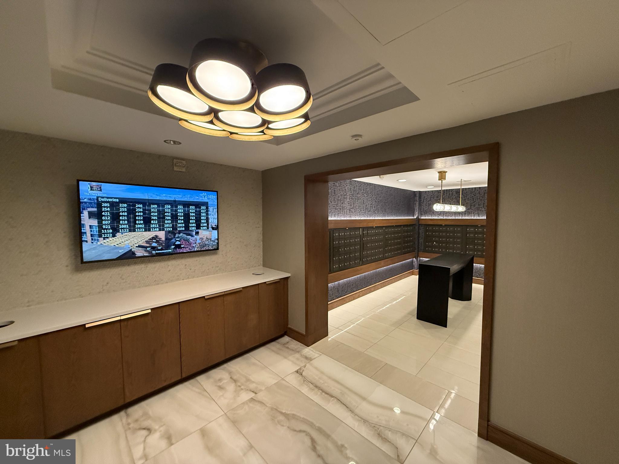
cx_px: 310
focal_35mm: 14
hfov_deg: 102.1
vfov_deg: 85.7
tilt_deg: -3.8
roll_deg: -0.7
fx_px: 250
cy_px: 232
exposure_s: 1/120
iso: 640
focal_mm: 2.22
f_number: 2.2
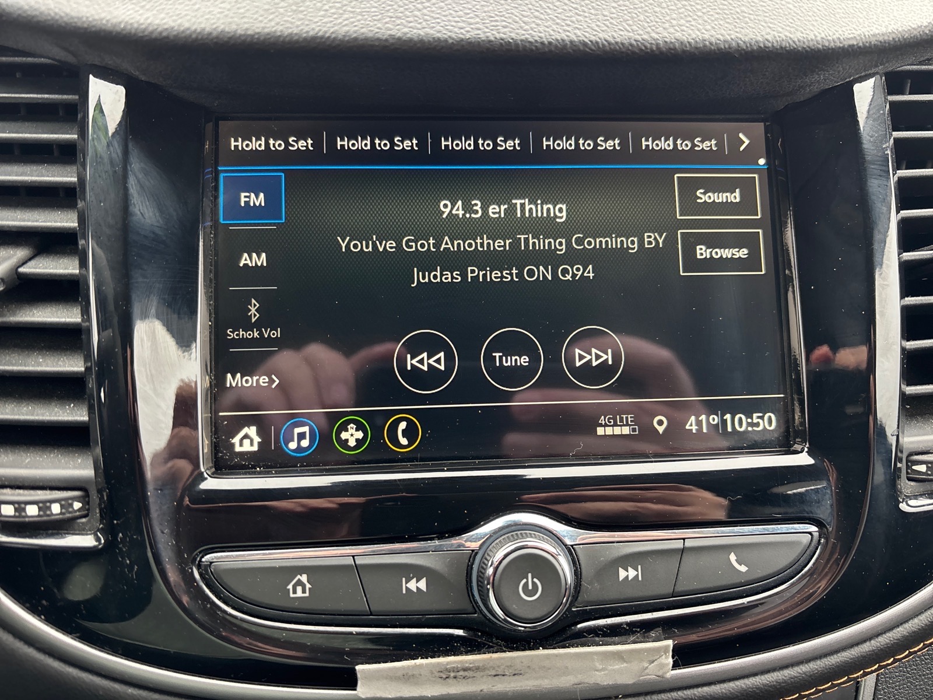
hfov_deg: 67.3
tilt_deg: -28.2
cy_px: 350
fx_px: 701
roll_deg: -0.4
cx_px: 466
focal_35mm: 26
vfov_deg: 53.1
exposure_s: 1/60
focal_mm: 5.96
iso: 160
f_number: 1.6
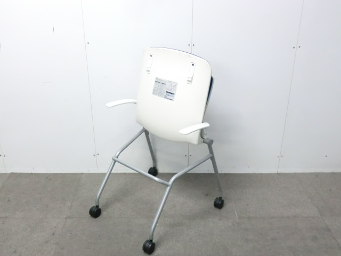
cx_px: 170
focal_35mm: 38
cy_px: 128
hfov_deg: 49.0
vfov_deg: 37.7
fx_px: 374
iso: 800
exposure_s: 1/40
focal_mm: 6.9
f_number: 3.9
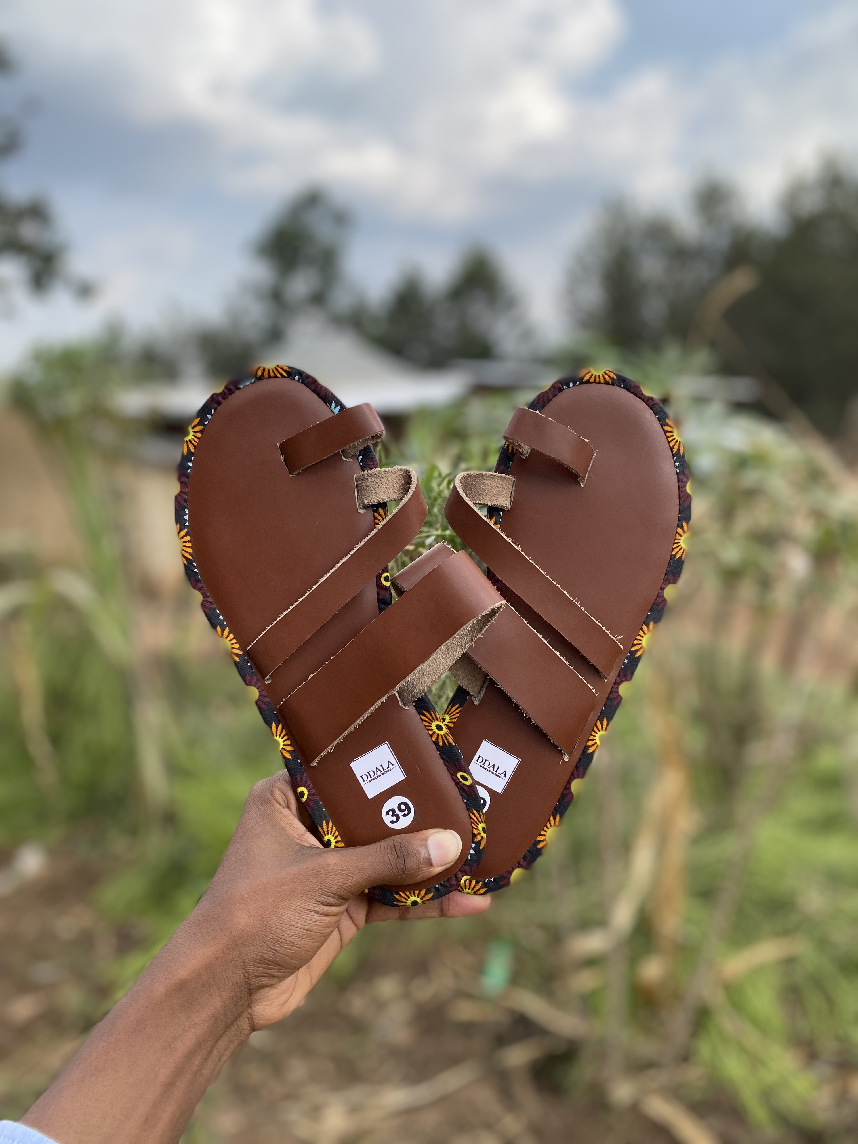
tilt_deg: -10.1
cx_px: 429
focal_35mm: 26
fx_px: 859
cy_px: 572
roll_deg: +2.3
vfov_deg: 67.3
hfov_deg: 53.1
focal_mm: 4.25
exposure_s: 1/1082
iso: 32
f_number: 1.8
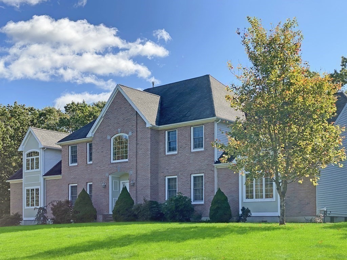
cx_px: 174
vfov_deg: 28.0
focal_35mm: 52
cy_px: 130
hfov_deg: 36.8
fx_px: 521
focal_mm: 6
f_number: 2
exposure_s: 1/1597
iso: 20
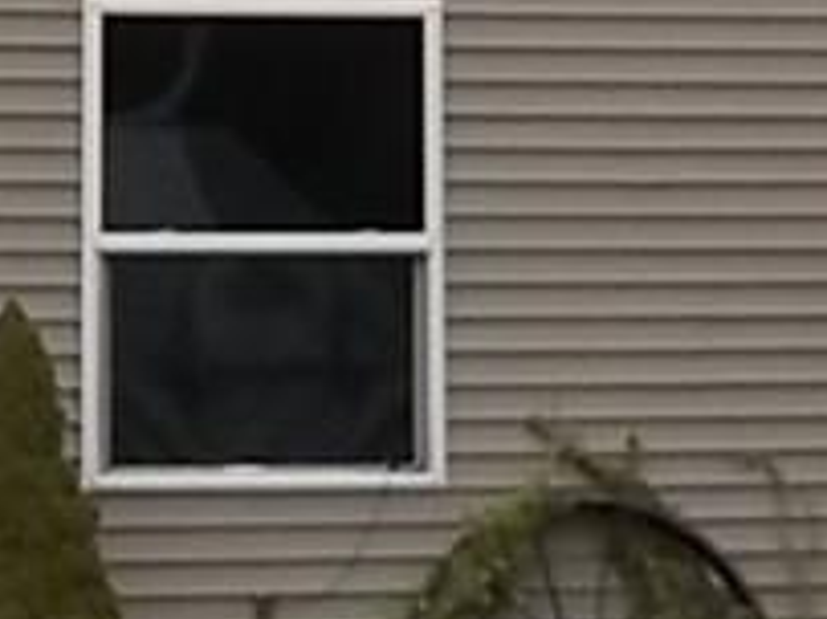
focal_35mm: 232
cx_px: 680
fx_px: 5539
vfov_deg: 6.3
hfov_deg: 8.5
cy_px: -362
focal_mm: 8.3
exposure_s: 1/160
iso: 80
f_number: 8.8
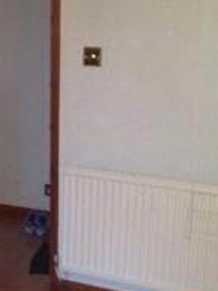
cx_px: 9
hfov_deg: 18.9
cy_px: 175
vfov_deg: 25.6
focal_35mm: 76
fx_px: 640
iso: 400
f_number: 2.4
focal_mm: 4.12
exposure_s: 1/17
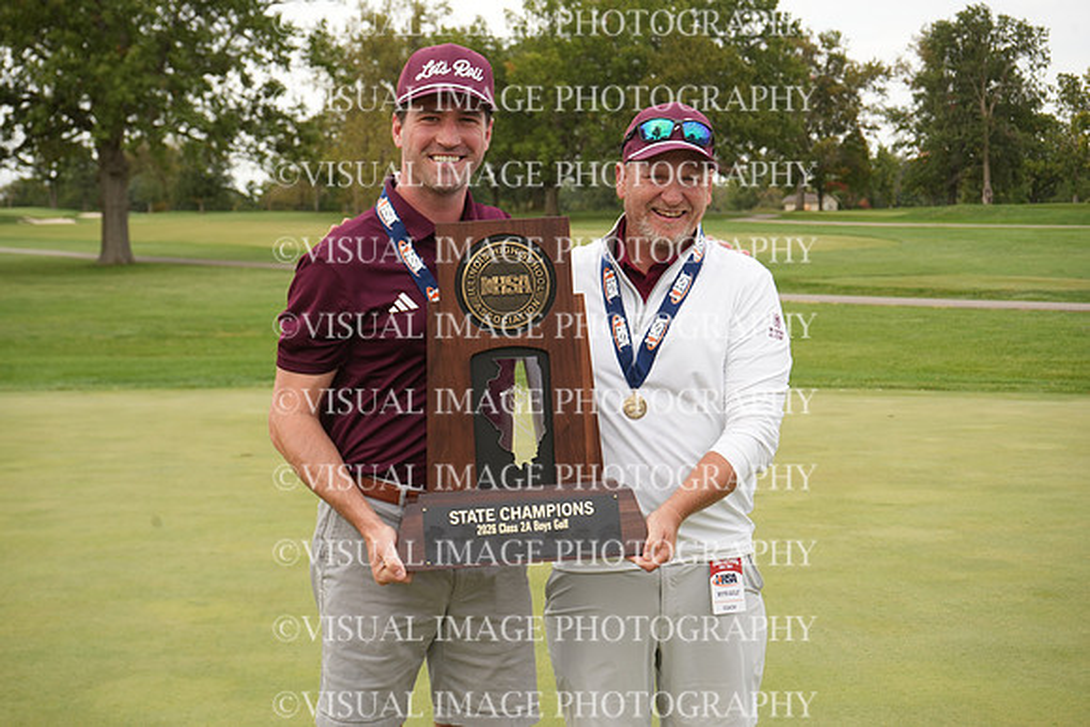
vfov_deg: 24.2
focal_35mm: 56
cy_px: 364
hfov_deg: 35.6
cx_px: 545
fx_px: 1696
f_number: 8
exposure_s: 1/125
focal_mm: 56
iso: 200
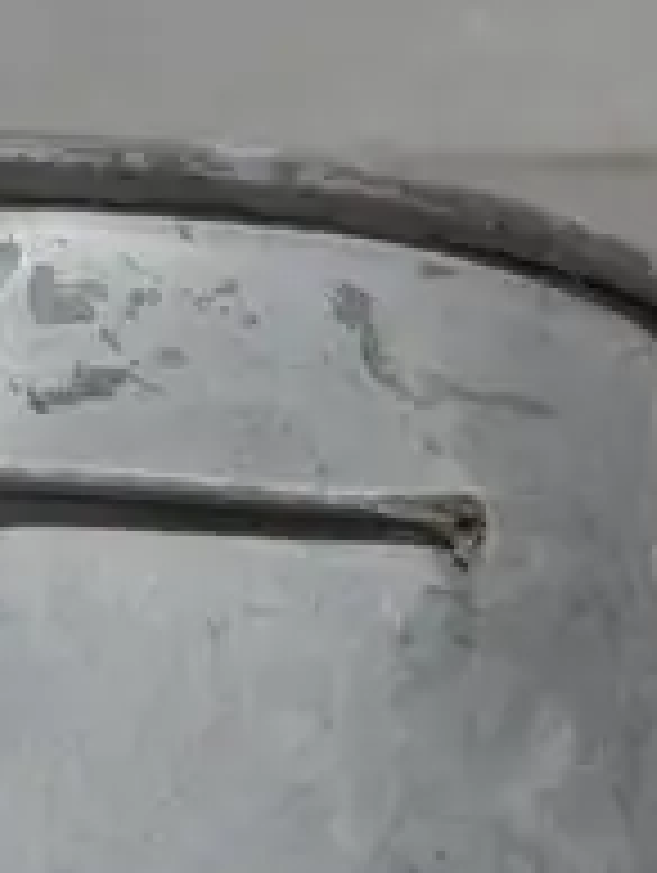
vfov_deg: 8.5
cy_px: 144
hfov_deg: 6.3
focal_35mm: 232
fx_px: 5858
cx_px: -556
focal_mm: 22
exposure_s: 1/60
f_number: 4.7
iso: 400
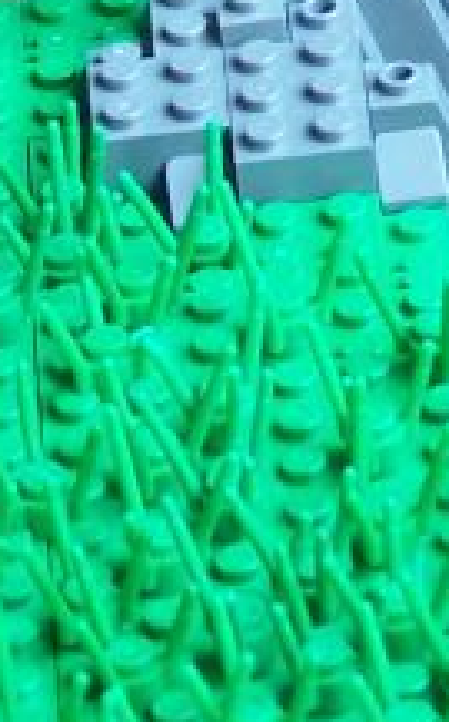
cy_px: -423
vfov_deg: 5.5
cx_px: 895
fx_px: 7386
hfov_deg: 3.5
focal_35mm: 376
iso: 80
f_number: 3.2
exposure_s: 1/10
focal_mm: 12.4
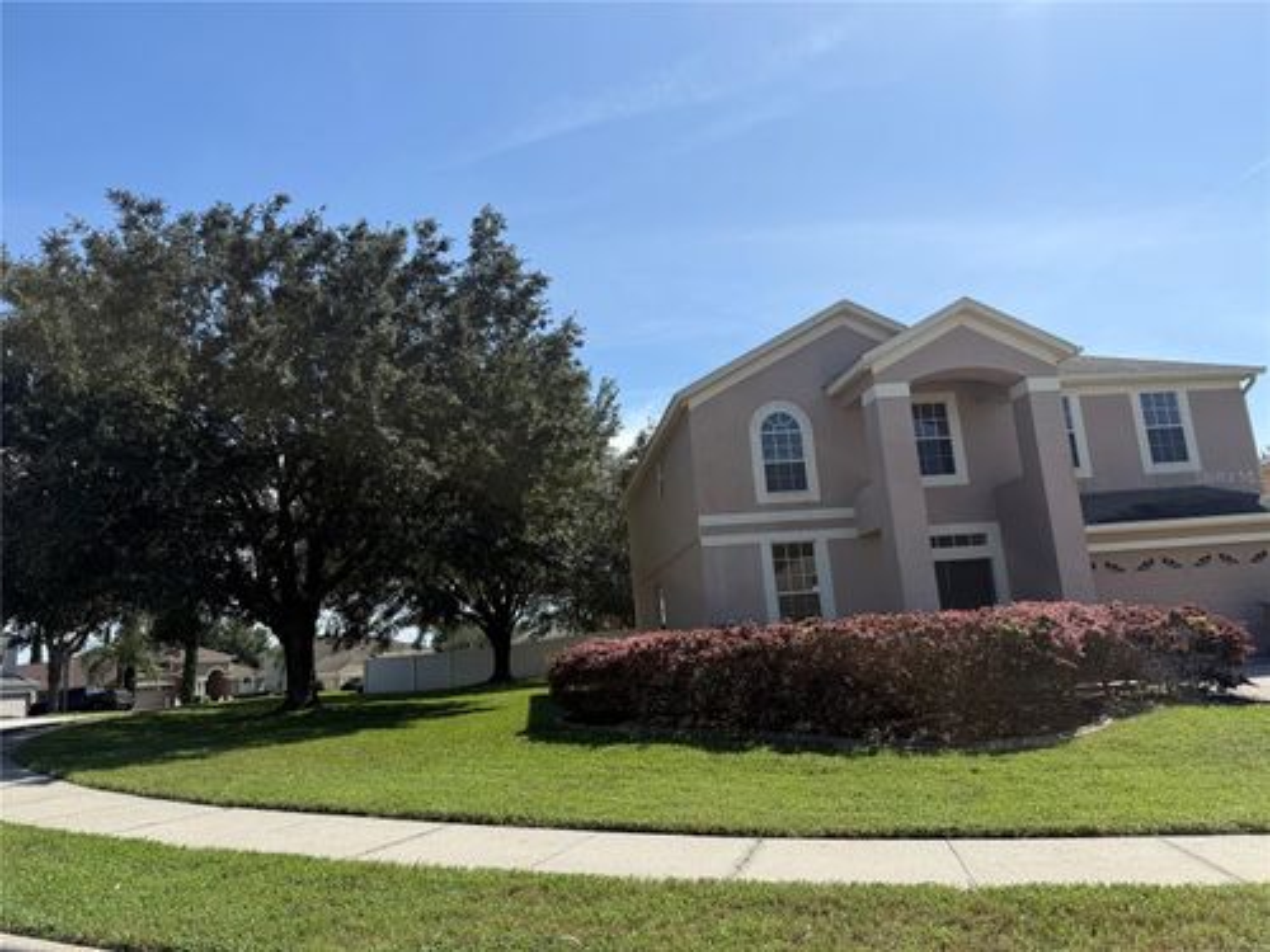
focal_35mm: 24
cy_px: 476
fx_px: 881
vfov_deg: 56.8
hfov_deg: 71.6
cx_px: 635
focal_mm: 6.76
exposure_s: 1/5319
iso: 80
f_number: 1.78
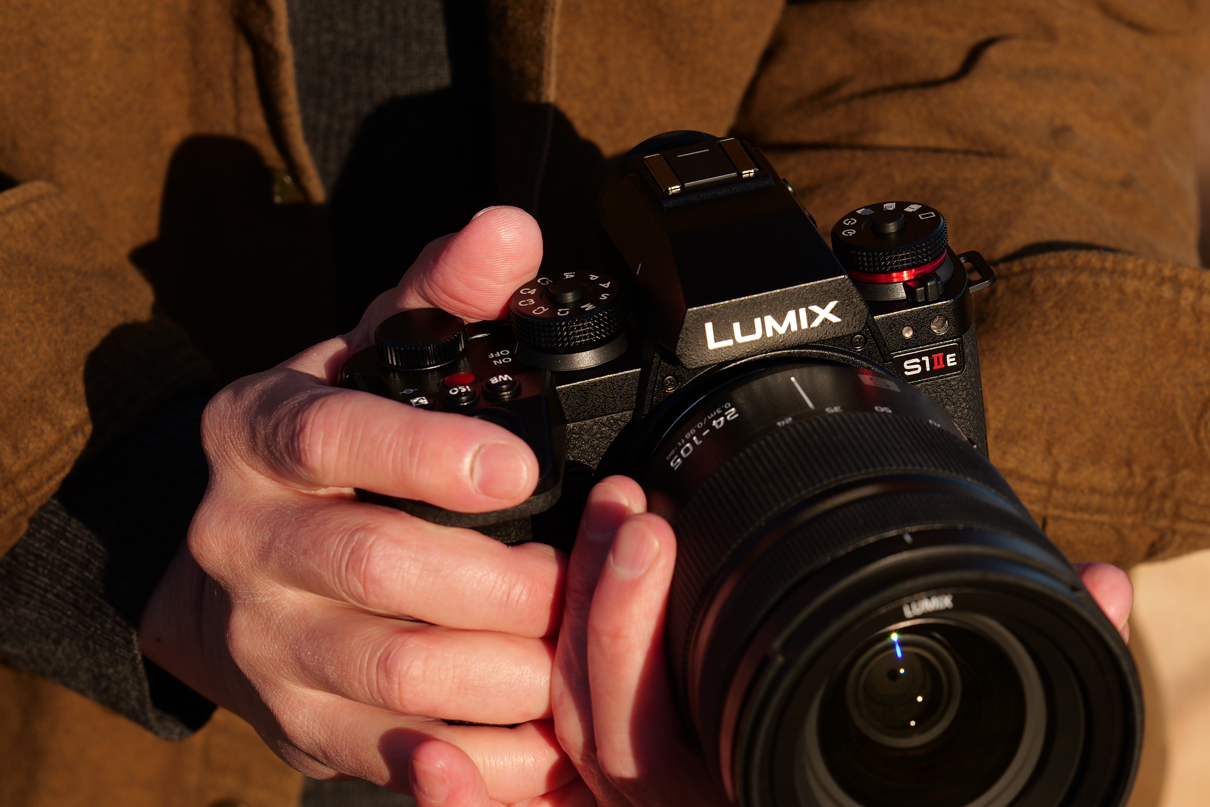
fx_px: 8906
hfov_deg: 7.8
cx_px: 806
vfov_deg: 5.2
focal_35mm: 265
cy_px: 505
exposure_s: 1/500
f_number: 7.1
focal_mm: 164
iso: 250
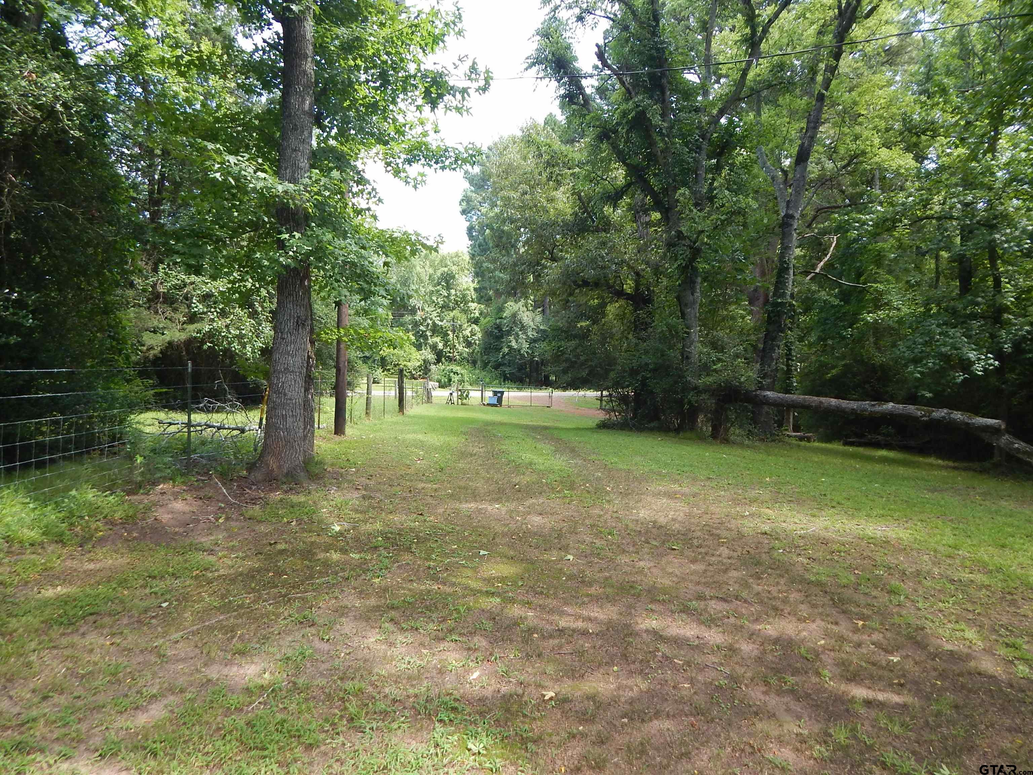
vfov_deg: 61.1
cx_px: 516
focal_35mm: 22
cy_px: 388
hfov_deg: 76.4
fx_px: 657
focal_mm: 4
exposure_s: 1/160
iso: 125
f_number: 3
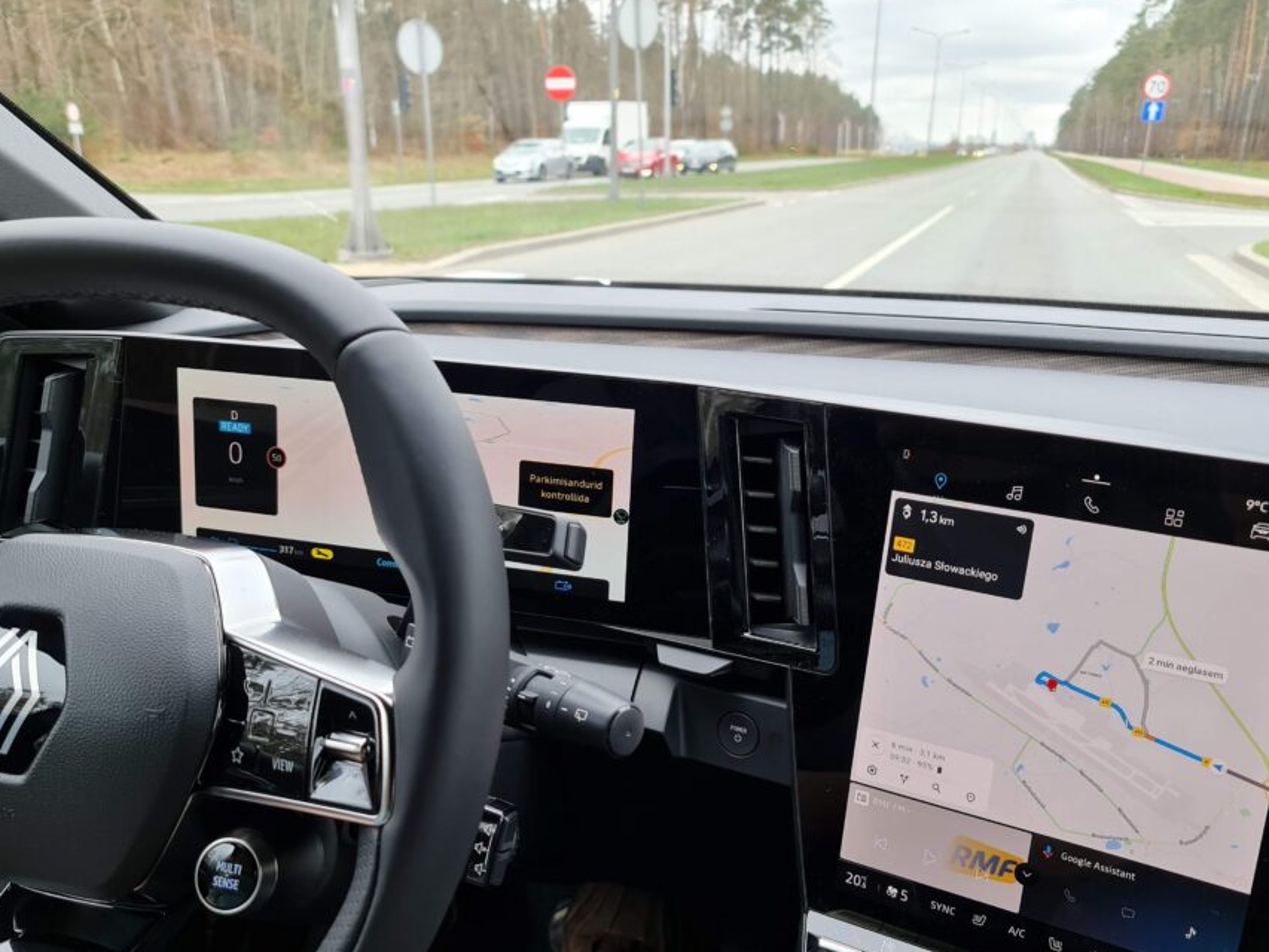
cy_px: 564
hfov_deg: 59.9
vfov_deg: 46.6
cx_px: 693
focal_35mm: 30
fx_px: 1100
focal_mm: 7
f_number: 1.8
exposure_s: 1/100
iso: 50
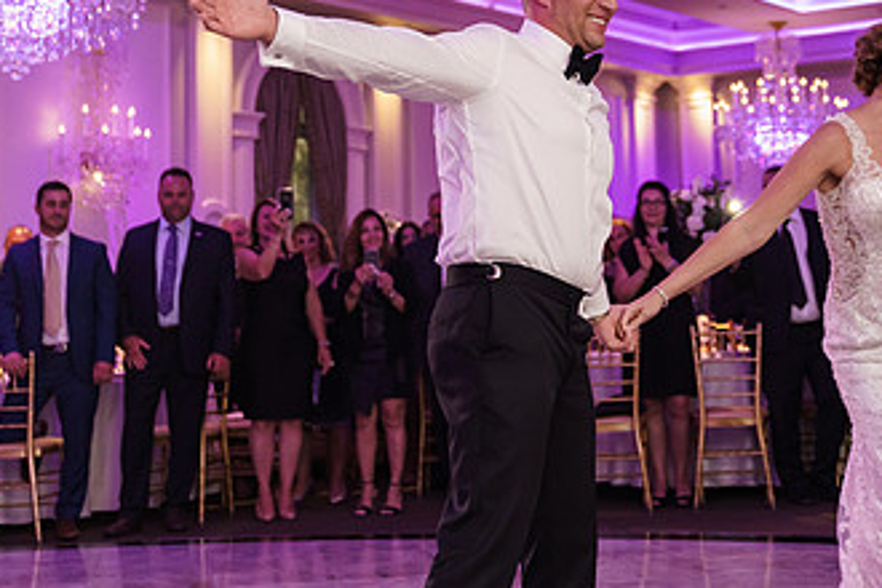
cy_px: 108
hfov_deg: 27.8
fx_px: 1764
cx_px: 631
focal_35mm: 72
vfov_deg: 18.7
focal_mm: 41
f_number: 2.8
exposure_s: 1/200
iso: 1600
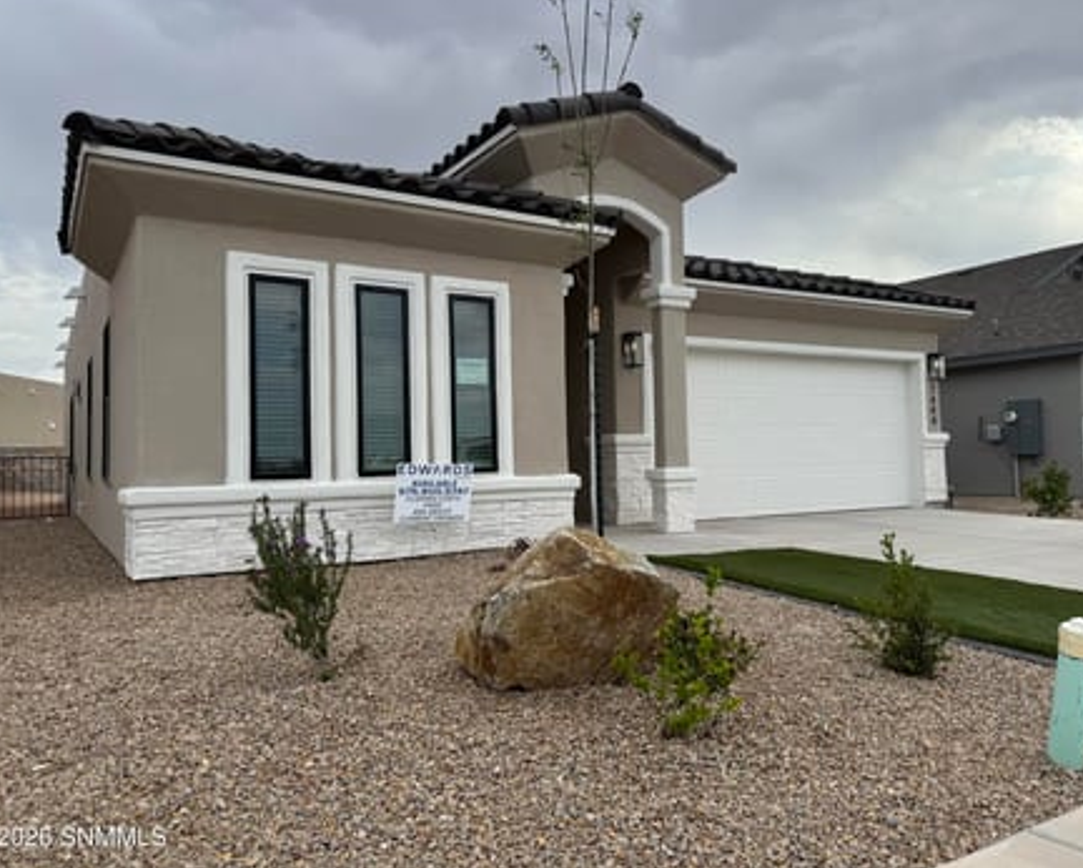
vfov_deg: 55.0
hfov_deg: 65.9
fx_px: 834
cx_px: 577
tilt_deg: +2.2
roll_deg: +1.5
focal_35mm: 26
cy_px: 426
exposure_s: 1/3413
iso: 80
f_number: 1.78
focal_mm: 6.76
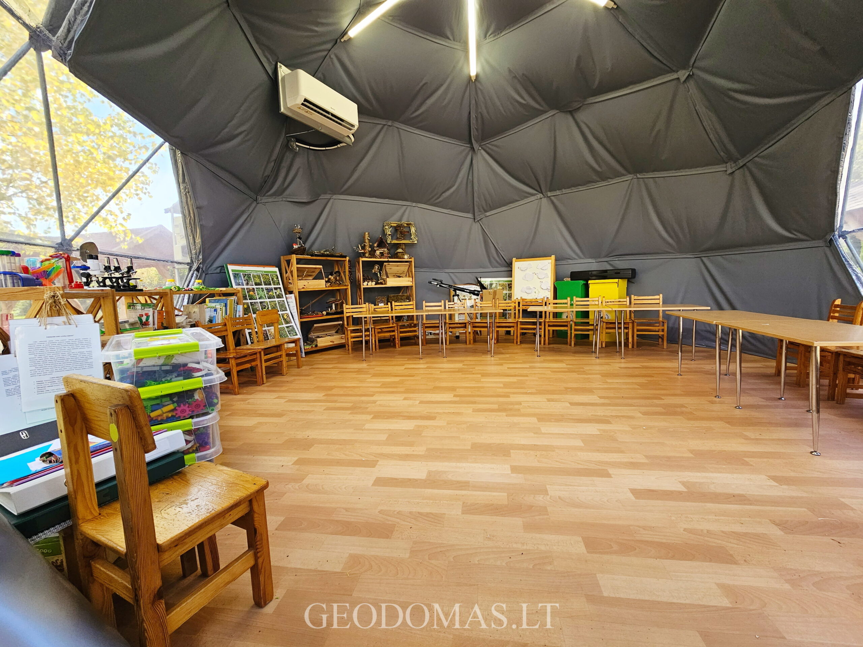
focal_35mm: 13
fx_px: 324
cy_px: 324
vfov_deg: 89.9
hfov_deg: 106.2
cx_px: 432
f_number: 2.2
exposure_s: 1/195
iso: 80
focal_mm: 2.2
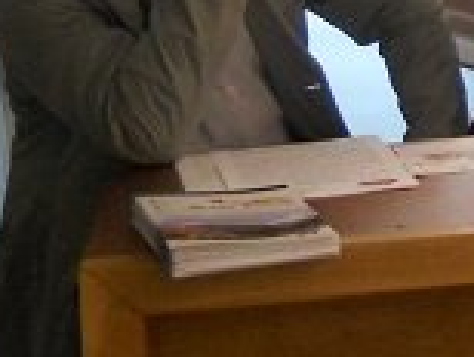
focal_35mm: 140
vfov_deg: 10.4
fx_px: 1920
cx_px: 1046
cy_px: -123
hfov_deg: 12.0
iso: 250
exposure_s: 1/30
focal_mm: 4.9
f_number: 3.2
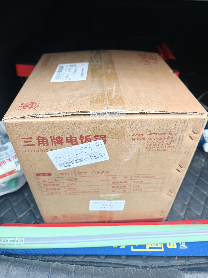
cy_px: 139
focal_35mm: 23
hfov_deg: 58.9
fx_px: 184
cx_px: 104
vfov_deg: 73.9
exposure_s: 1/72
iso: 1000
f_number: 1.8
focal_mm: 8.67
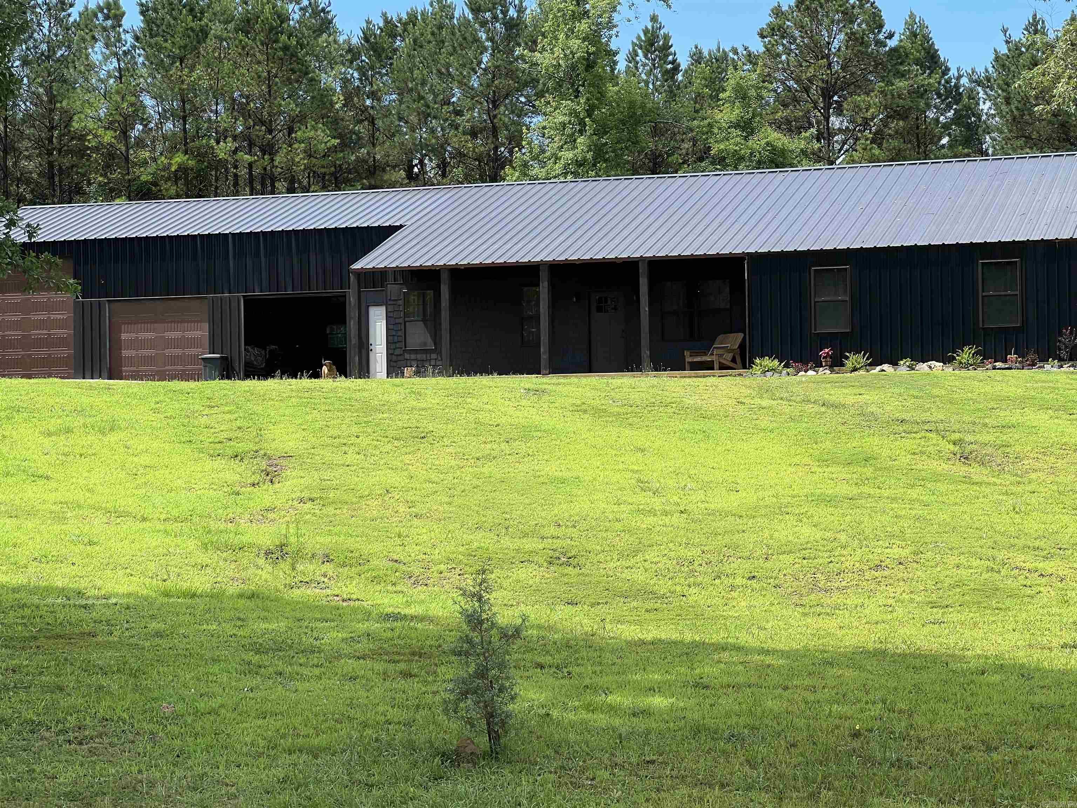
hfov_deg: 25.3
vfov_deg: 19.1
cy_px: 404
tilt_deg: +1.7
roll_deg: +0.9
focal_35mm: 77
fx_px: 2396
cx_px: 538
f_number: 2.8
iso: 32
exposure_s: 1/364
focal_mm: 9
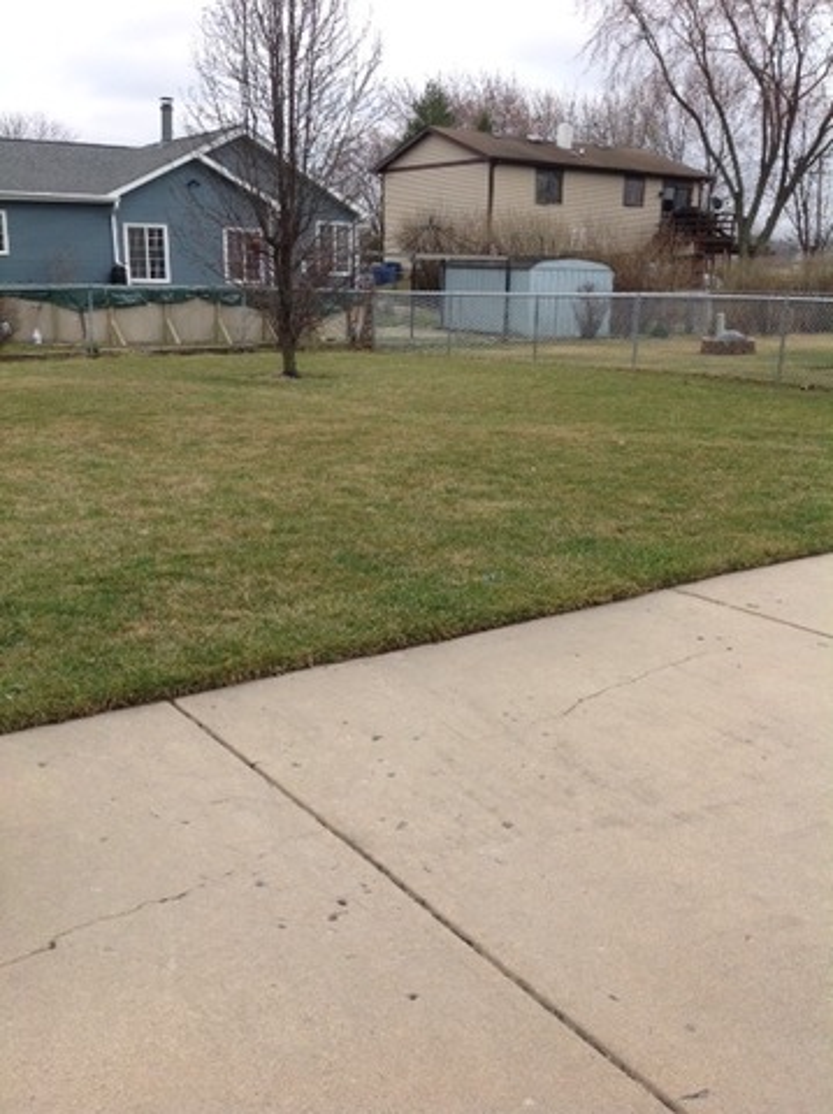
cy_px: 557
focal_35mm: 35
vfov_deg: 52.7
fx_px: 1125
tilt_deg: -11.1
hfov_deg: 40.6
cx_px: 416
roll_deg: -0.6
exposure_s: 1/916
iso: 50
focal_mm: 4.28
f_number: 2.4
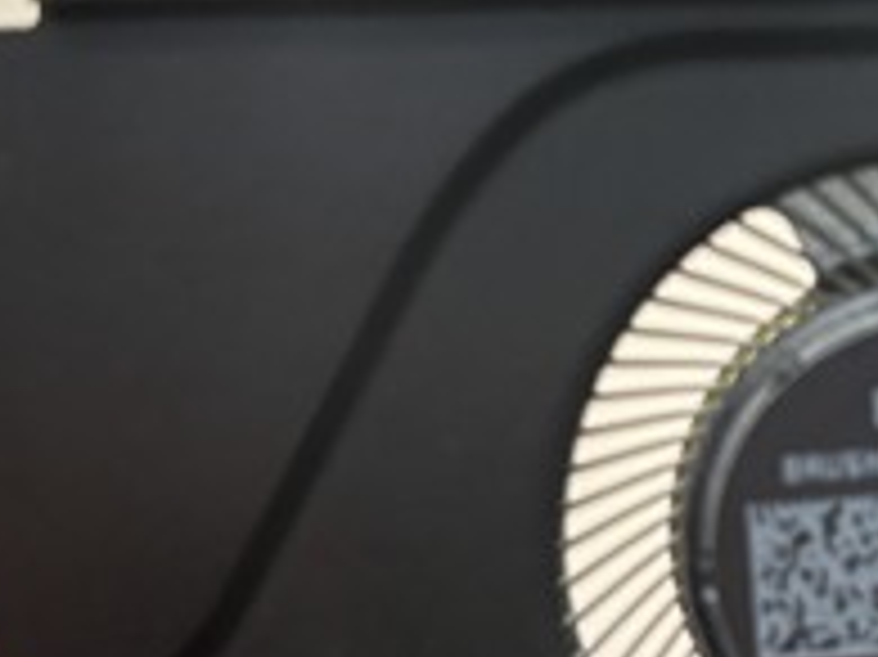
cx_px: 928
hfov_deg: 18.3
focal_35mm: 104
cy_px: 371
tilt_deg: -17.6
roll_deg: +4.3
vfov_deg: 14.2
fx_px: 2636
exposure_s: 1/47
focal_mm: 5.96
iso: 500
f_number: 1.6
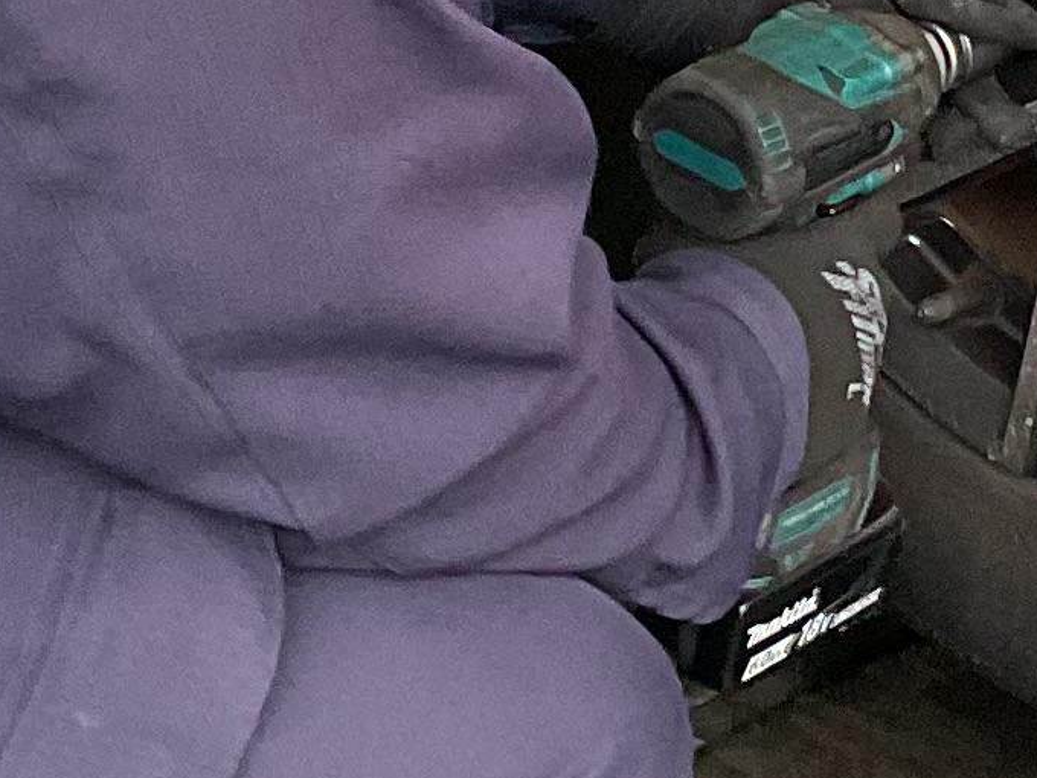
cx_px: 933
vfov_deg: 8.6
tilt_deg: -23.2
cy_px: -114
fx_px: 5153
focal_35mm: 172
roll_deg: -1.0
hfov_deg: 11.4
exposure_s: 1/120
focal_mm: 3
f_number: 1.8
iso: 50
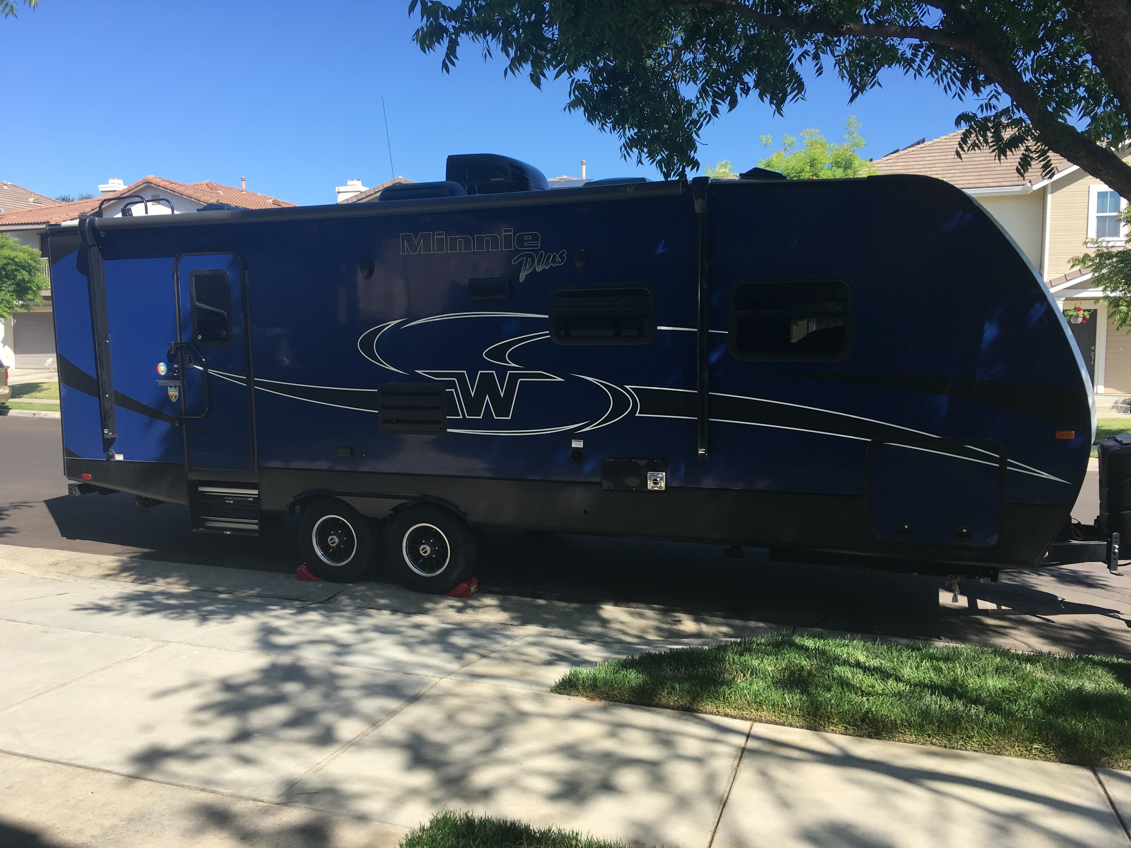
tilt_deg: -2.8
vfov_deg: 48.2
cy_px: 424
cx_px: 566
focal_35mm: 29
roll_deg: -0.7
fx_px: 948
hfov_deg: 61.7
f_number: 2.2
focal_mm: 4.15
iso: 25
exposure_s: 1/725
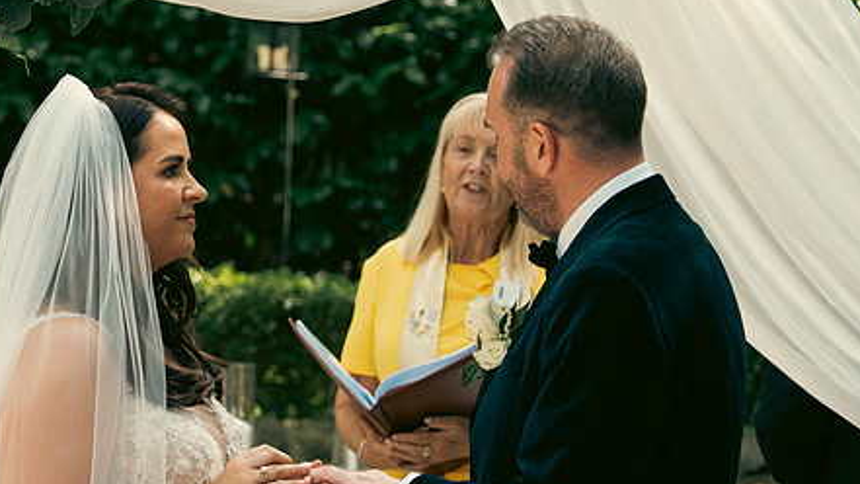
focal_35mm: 142
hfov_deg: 15.1
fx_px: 3238
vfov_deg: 8.5
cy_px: 352
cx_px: 324
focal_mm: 69
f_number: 3.5
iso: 320
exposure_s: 1/200
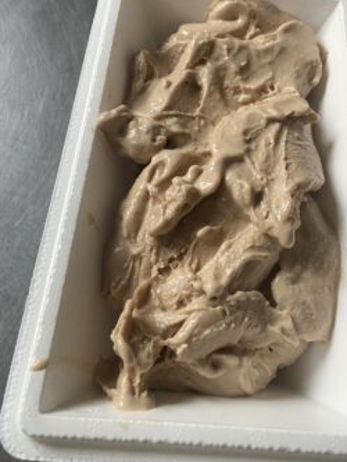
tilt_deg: -59.9
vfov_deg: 47.5
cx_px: 217
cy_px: 179
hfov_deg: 36.6
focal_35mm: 39
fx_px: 521
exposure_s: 1/82
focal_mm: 4.25
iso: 125
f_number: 1.8
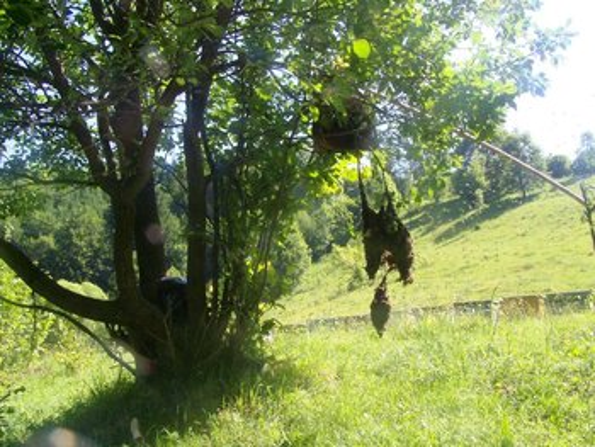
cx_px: 298
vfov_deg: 37.8
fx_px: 654
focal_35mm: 38
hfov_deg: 48.9
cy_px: 224
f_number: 8
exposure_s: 1/60
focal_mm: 6.3
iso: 100
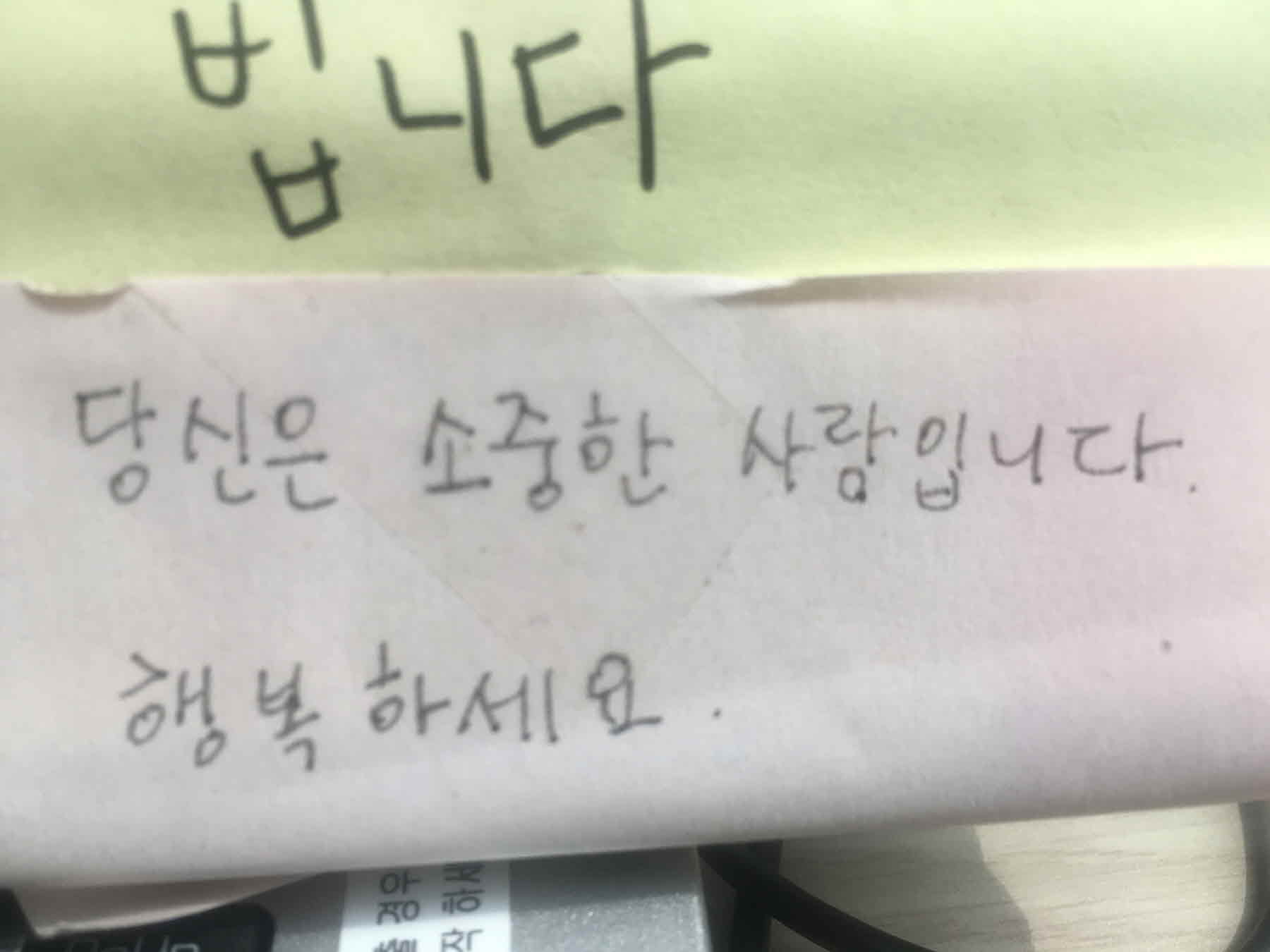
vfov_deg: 48.2
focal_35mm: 29
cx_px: 635
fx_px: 1064
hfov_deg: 61.7
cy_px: 476
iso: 32
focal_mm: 4.15
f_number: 2.2
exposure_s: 1/120
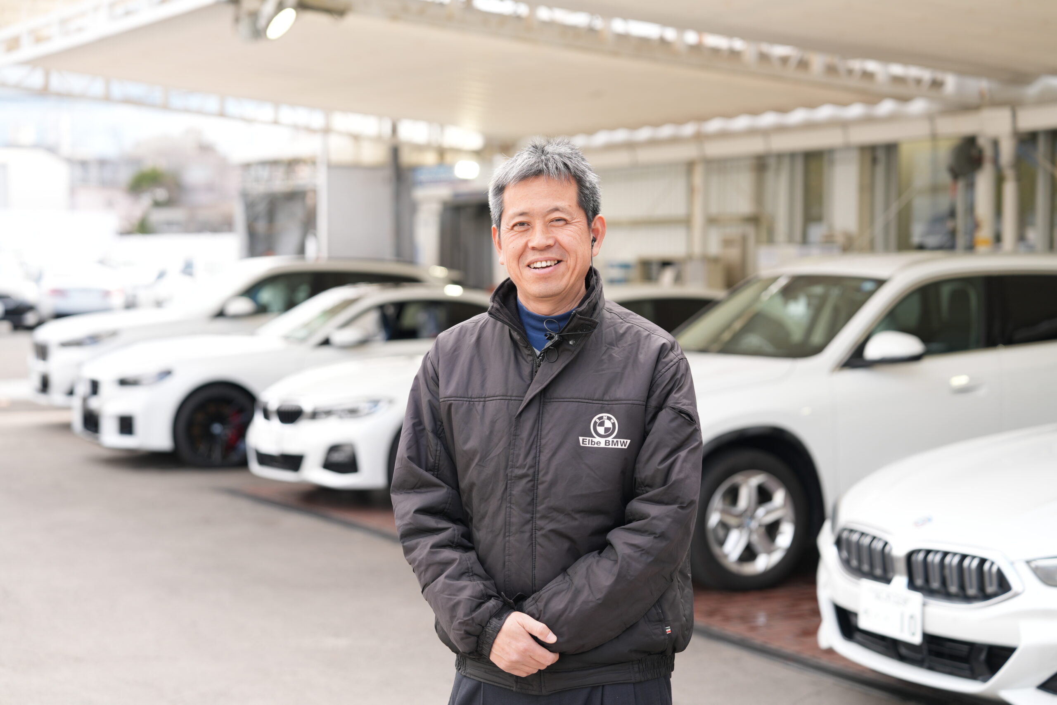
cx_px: 528
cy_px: 352
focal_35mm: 70
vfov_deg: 19.5
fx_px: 2055
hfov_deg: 28.8
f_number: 2.8
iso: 100
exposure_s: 1/250
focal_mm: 70
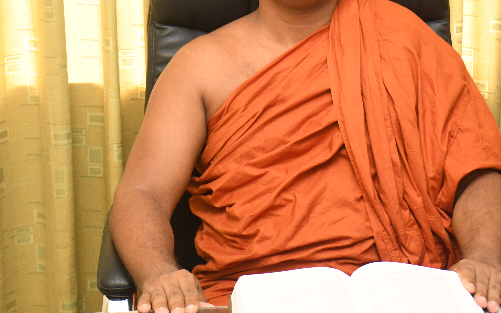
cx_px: 330
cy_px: 84
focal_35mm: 101
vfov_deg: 12.9
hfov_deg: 20.5
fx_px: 1379
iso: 1000
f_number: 4.5
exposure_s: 1/80
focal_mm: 42
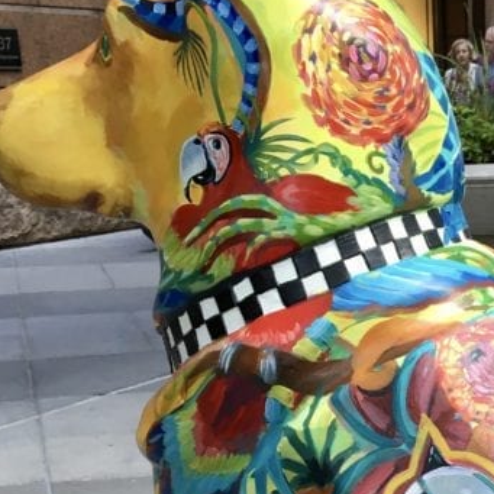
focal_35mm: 77
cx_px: 451
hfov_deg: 21.9
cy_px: 561
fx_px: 1243
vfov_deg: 21.2
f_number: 2.2
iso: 25
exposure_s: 1/40
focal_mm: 4.15
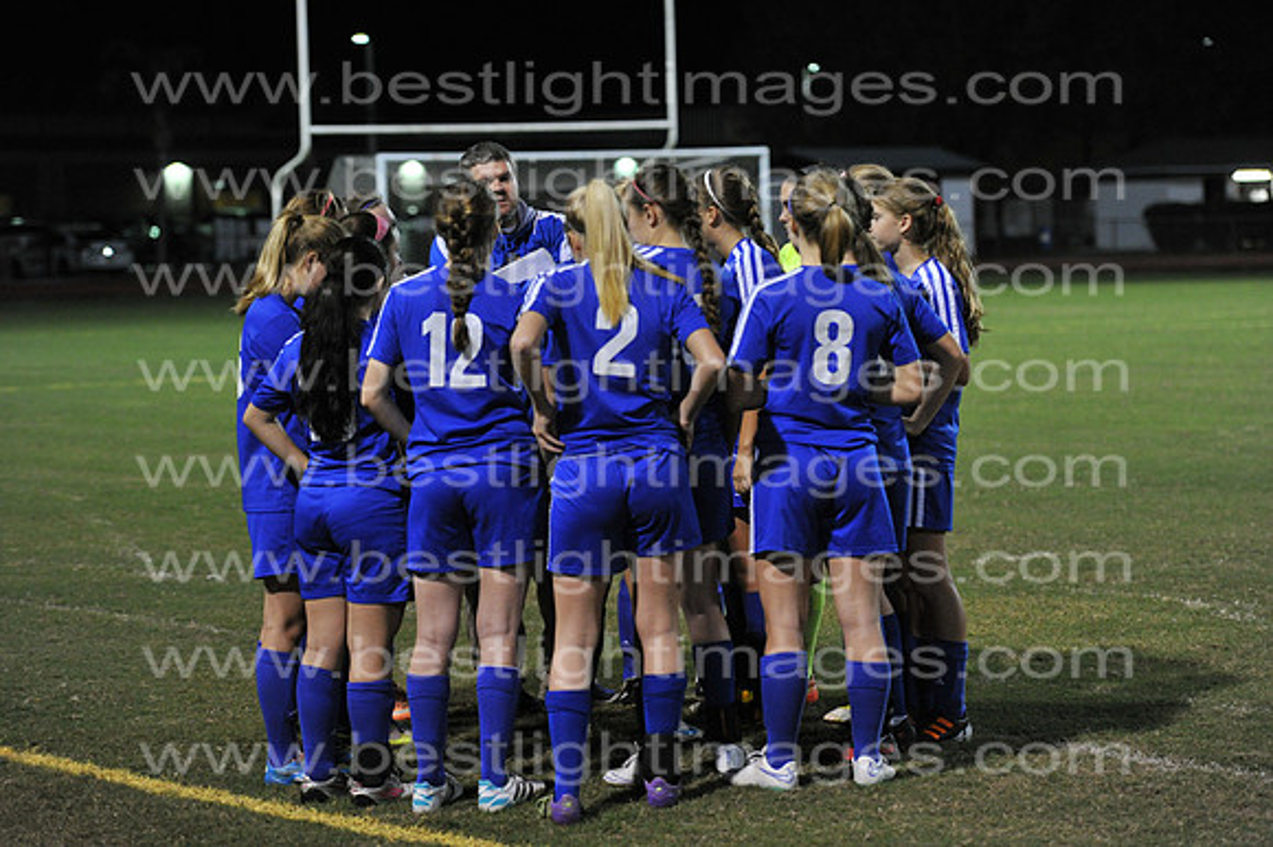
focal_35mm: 110
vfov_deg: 12.4
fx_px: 3887
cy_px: 424
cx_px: 636
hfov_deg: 18.6
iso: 5000
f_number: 3.2
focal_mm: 110
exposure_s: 1/400
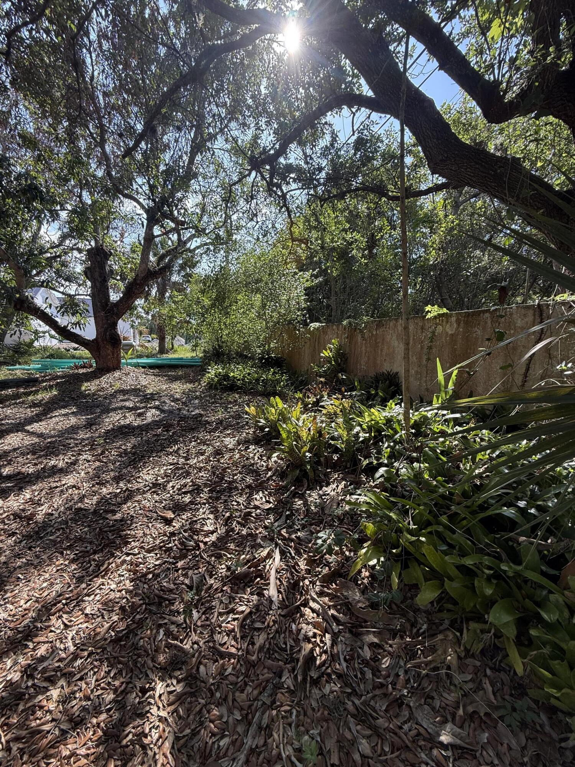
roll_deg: -1.6
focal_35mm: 14
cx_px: 288
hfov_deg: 85.7
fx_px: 310
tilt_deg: -5.5
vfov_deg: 102.1
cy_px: 384
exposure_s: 1/510
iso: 64
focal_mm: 2.22
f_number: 2.2
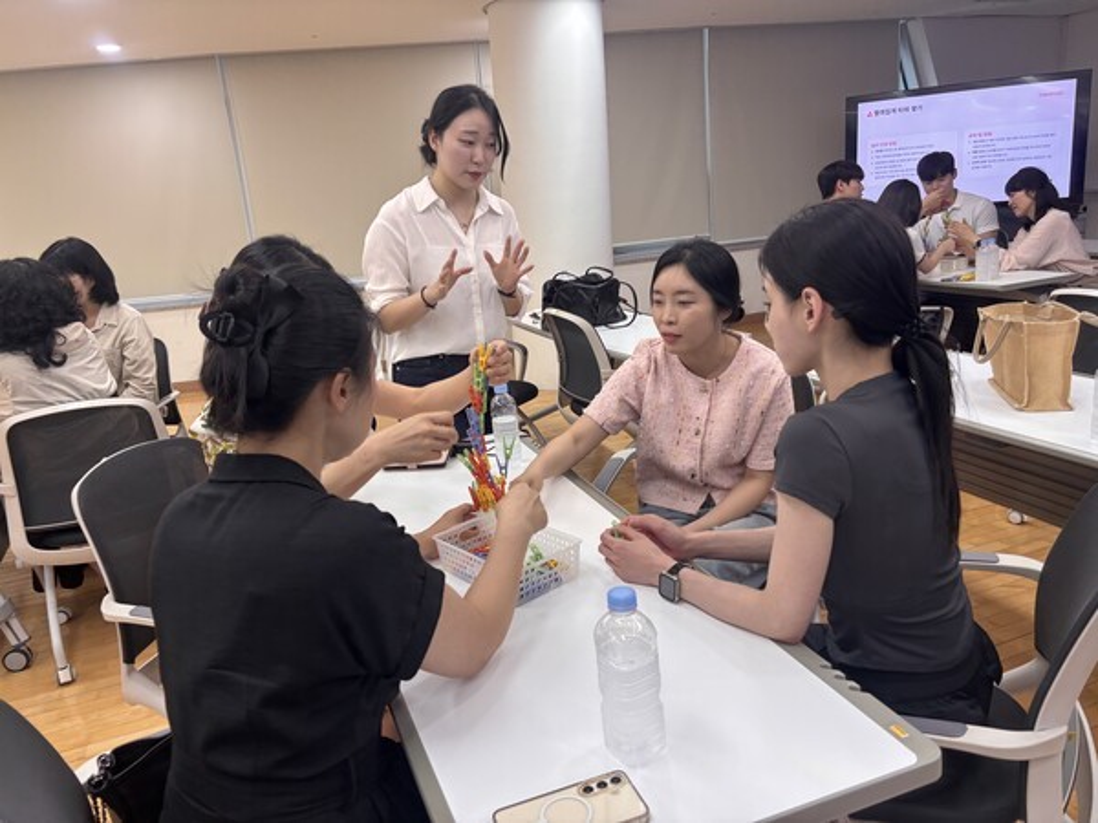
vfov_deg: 53.1
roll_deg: +6.2
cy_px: 412
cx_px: 549
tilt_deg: -14.3
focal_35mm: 26
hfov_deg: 67.3
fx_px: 825
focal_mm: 5.96
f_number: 1.6
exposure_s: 1/120
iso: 50
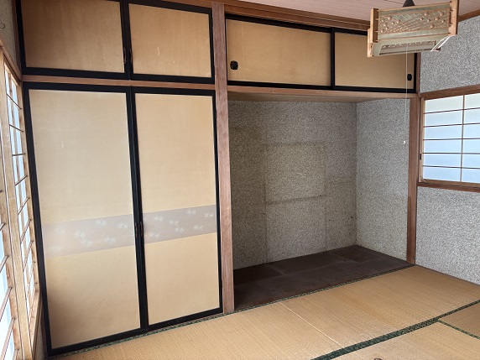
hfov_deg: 67.3
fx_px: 361
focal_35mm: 26
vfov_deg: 53.1
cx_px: 240
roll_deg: +1.6
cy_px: 180
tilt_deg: -6.1
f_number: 1.6
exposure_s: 1/121
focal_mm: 5.96
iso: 64
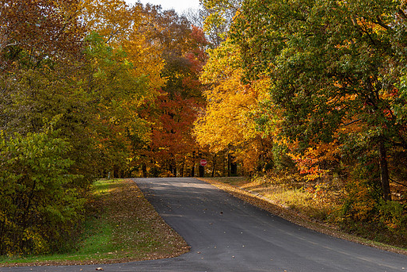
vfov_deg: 17.3
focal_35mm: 79
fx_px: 893
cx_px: 213
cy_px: 142
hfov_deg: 25.7
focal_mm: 70
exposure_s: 1/160
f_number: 8
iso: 280
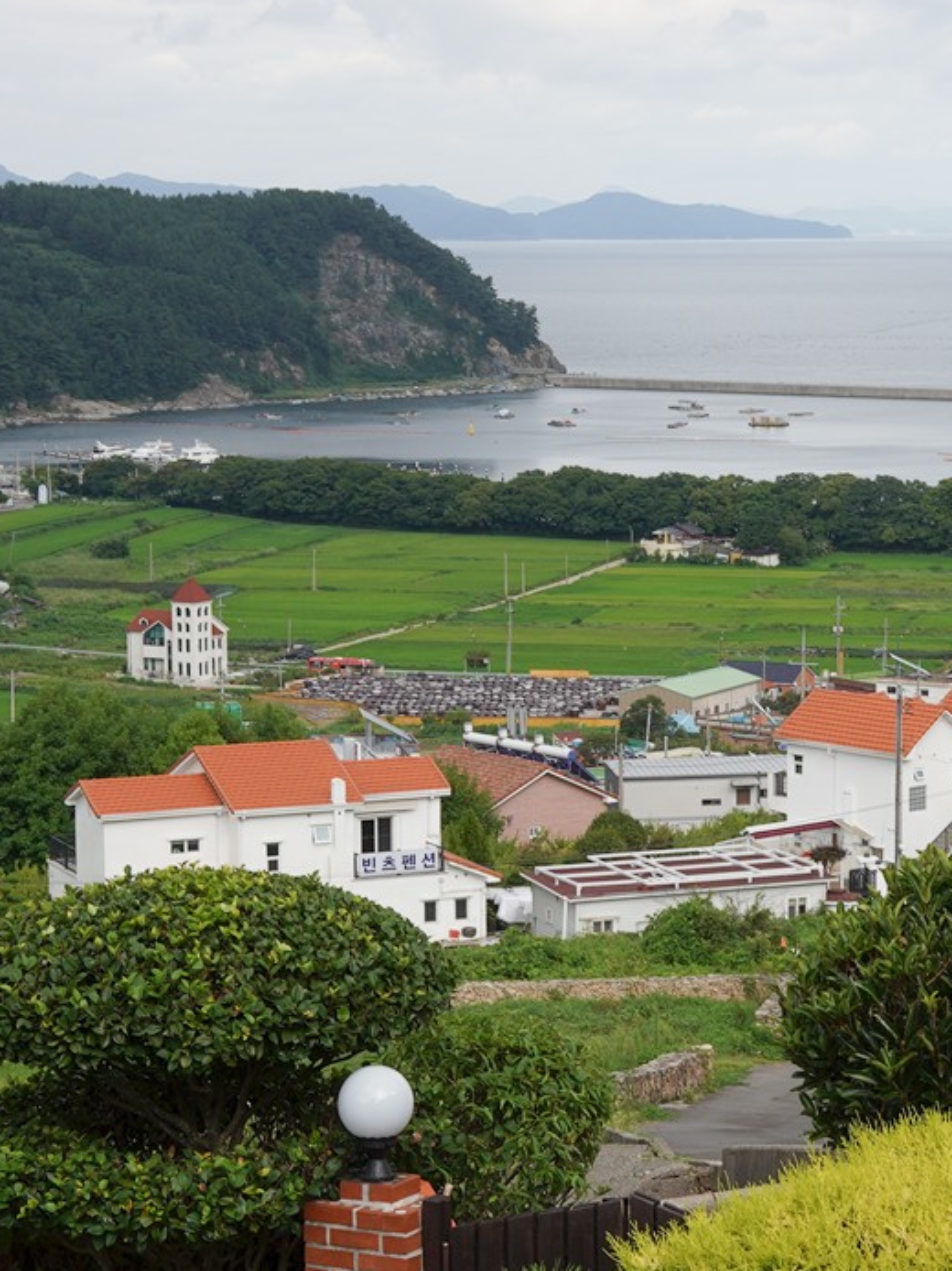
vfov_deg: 20.2
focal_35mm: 97
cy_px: 648
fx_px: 3559
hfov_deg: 15.1
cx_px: 782
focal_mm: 35
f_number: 13
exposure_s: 1/100
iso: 200
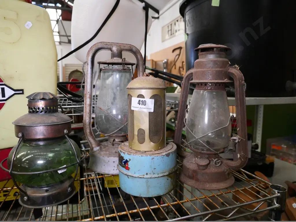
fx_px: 205
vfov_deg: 56.8
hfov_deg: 71.6
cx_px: 148
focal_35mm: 24
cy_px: 111
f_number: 4.5
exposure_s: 1/400
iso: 3200
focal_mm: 12
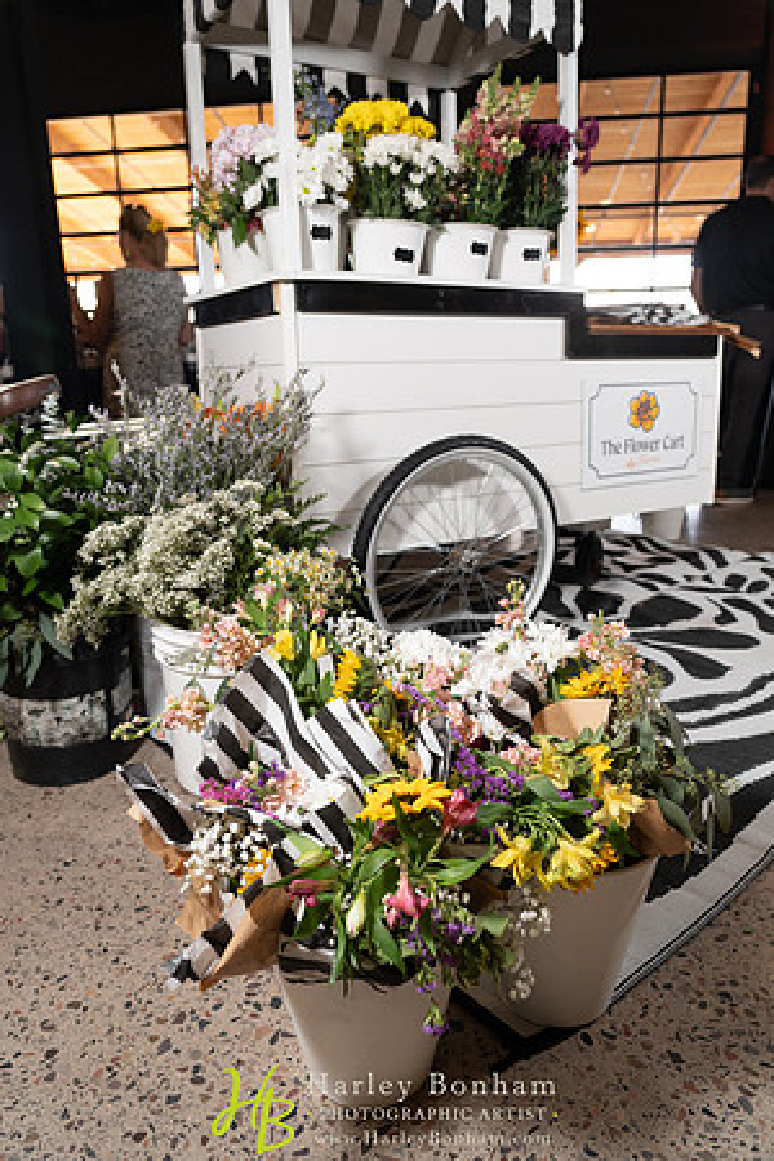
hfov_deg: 53.1
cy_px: 580
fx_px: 774
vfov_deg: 73.7
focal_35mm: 24
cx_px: 387
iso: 1250
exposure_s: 1/125
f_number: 4
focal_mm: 24
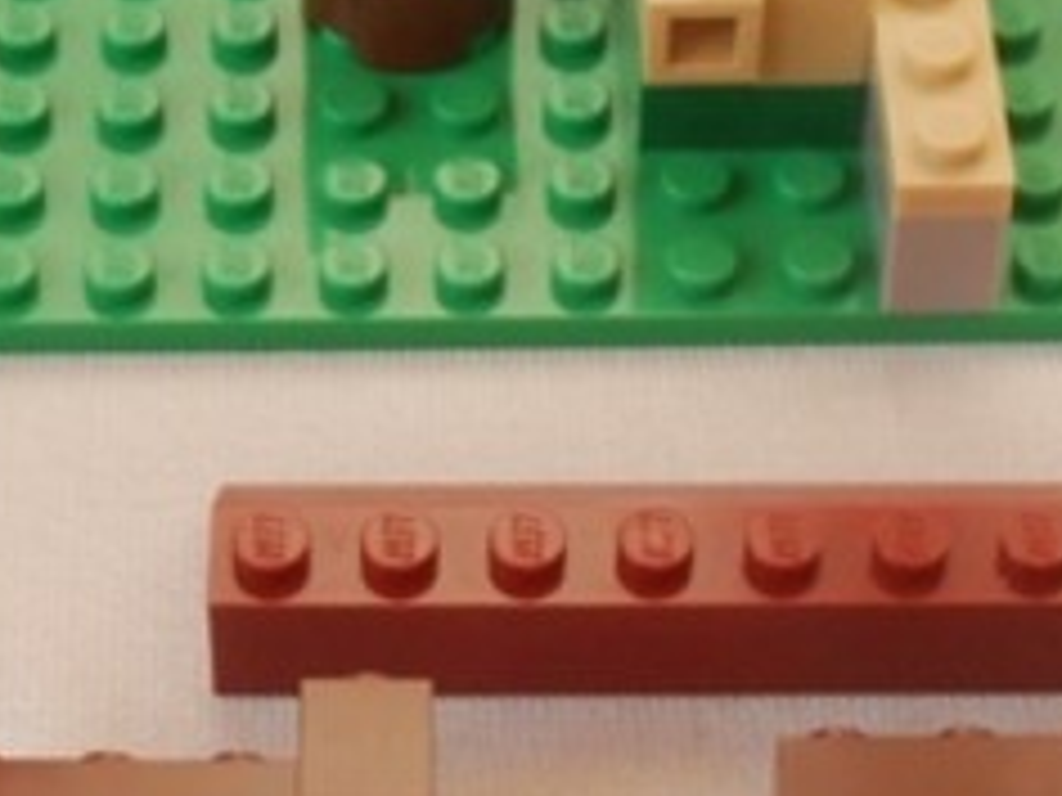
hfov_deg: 14.0
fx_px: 4326
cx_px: 526
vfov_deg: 10.5
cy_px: 164
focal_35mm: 141
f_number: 3.9
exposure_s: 1/125
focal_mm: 6.61
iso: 80
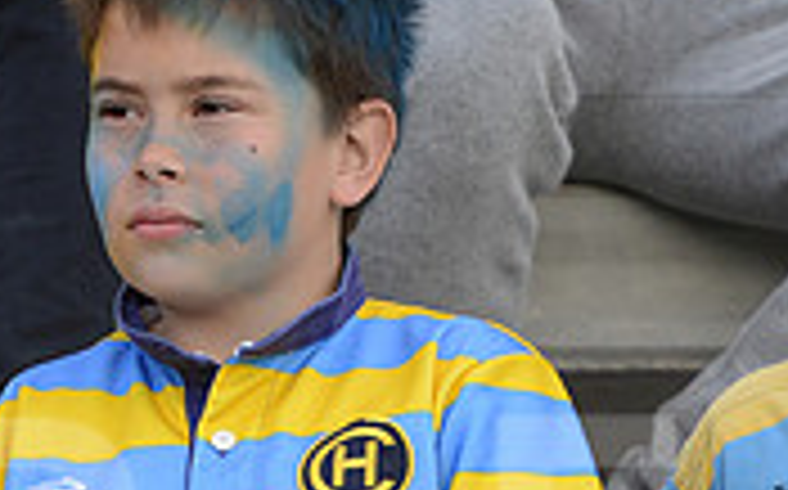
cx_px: 302
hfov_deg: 2.3
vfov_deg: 1.4
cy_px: 551
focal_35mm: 912
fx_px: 19567
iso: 500
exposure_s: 1/1000
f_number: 4
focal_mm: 270
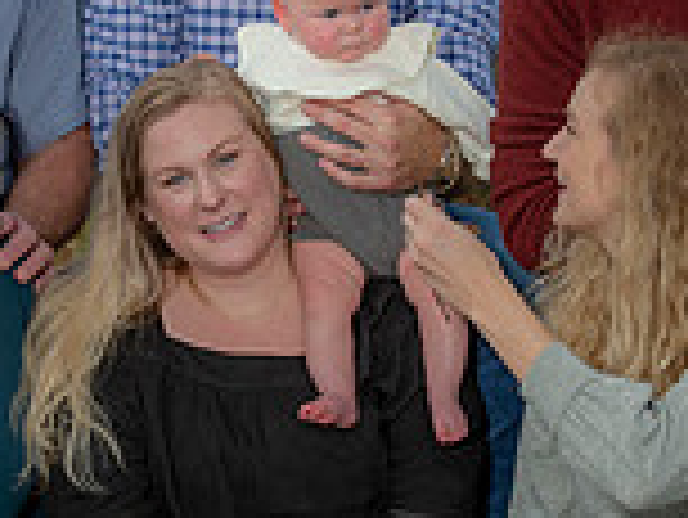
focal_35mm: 255
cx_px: 280
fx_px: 5072
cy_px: 333
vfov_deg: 5.8
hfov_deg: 7.8
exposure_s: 1/200
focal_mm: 70
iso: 160
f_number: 5.6
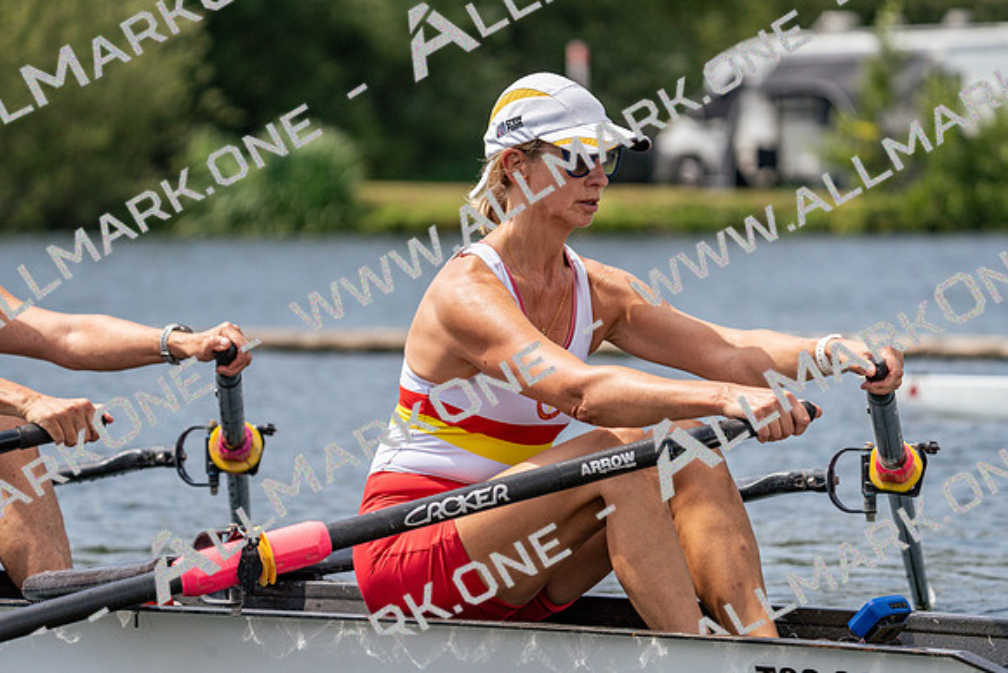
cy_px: 336
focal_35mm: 220
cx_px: 504
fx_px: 6161
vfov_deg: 6.2
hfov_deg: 9.4
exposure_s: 1/1600
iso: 200
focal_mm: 220
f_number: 5.6
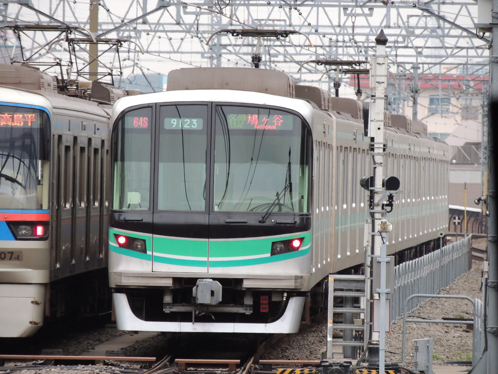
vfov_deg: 2.7
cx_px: 249
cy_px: 187
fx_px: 7913
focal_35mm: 550
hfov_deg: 3.6
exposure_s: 1/160
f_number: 4.9
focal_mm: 98.1
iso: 400
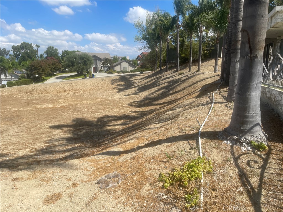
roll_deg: -0.3
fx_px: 204
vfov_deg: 54.9
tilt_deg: -9.9
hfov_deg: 69.4
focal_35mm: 25
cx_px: 142
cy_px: 106
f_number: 1.6
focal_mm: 5.1
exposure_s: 1/3663
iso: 32
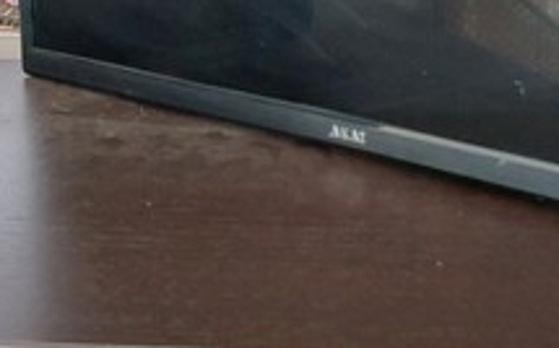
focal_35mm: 74
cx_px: 416
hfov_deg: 27.5
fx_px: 1126
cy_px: -86
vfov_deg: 16.7
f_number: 1.8
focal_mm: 5.23
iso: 640
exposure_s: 1/50
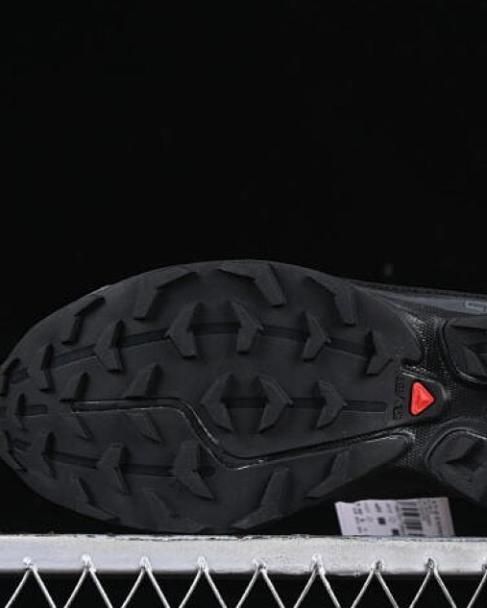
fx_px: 2160
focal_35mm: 120
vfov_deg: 16.0
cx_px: 353
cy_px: 318
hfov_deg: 12.8
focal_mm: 50
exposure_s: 1/60
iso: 160
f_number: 6.3
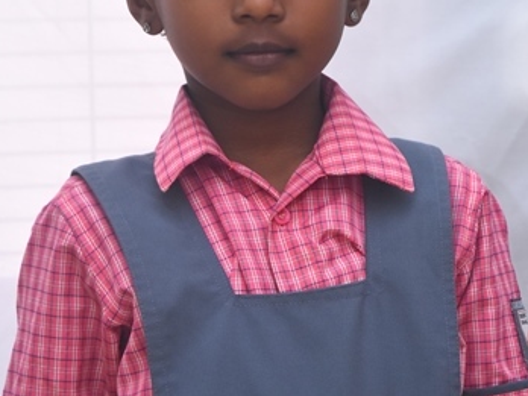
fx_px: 3966
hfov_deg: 7.6
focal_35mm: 260
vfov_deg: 5.7
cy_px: 155
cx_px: 283
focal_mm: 98
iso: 1000
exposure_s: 1/125
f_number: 6.3
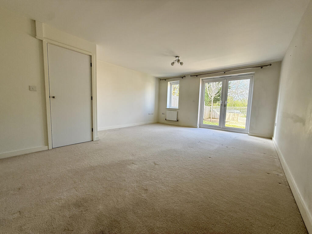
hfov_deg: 102.1
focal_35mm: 14
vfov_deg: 85.7
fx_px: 126
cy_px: 117
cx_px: 156
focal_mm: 2.22
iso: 64
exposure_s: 1/99
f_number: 2.2
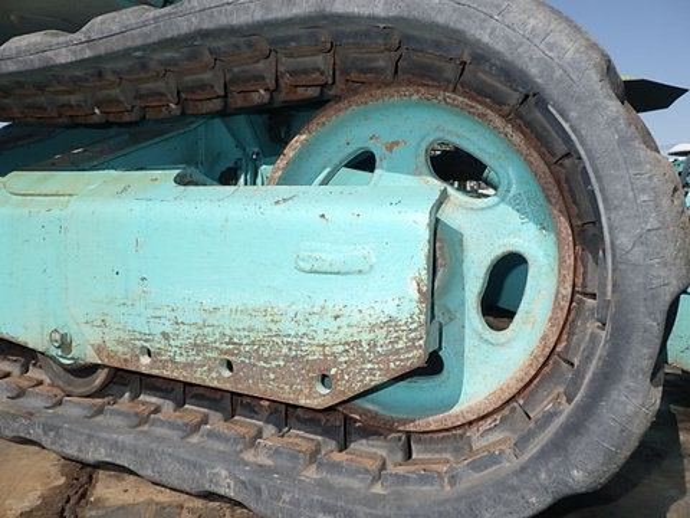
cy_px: 259
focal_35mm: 28
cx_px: 345
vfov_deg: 49.7
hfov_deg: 63.4
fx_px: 558
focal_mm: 5
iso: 125
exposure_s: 1/1000
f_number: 4.2
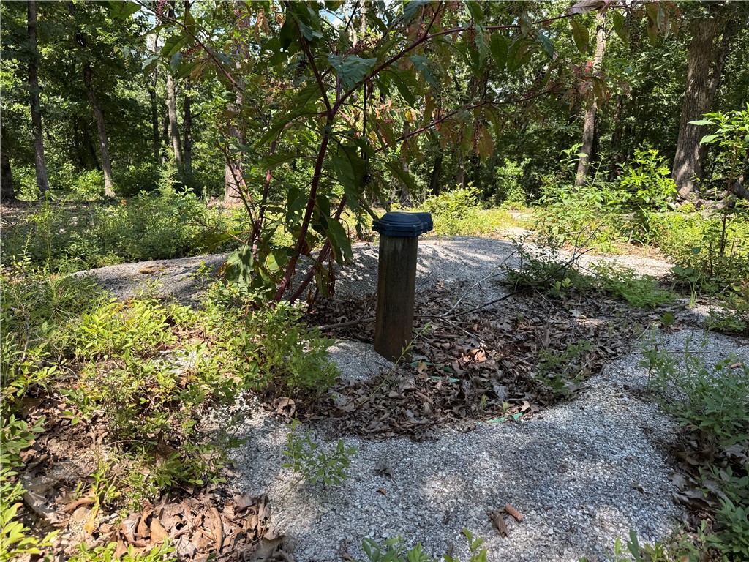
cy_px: 281
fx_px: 519
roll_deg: -2.2
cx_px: 374
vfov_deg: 56.8
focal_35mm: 24
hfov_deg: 71.6
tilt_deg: -18.2
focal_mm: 6.76
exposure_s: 1/822
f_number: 1.78
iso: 80
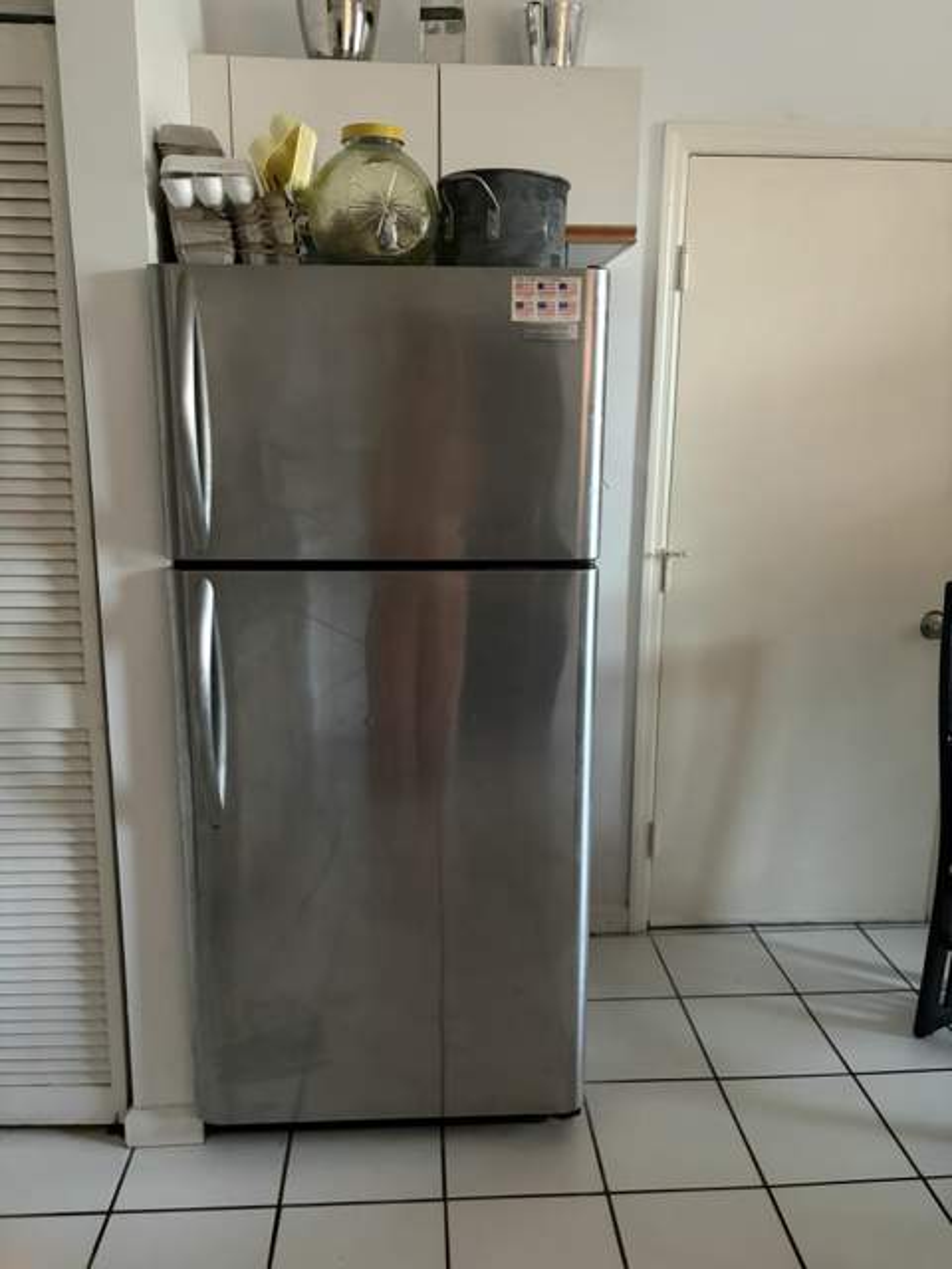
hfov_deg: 53.1
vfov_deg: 67.3
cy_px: 634
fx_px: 953
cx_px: 476
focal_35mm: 26
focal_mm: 5.96
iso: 640
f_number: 1.6
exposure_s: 1/30
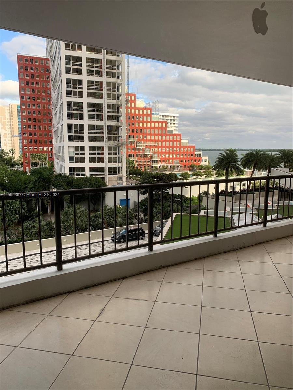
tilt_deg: -8.3
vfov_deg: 67.3
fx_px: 293
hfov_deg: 53.1
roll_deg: -0.3
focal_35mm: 26
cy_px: 195
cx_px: 146
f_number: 1.8
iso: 25
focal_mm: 4.25
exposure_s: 1/368
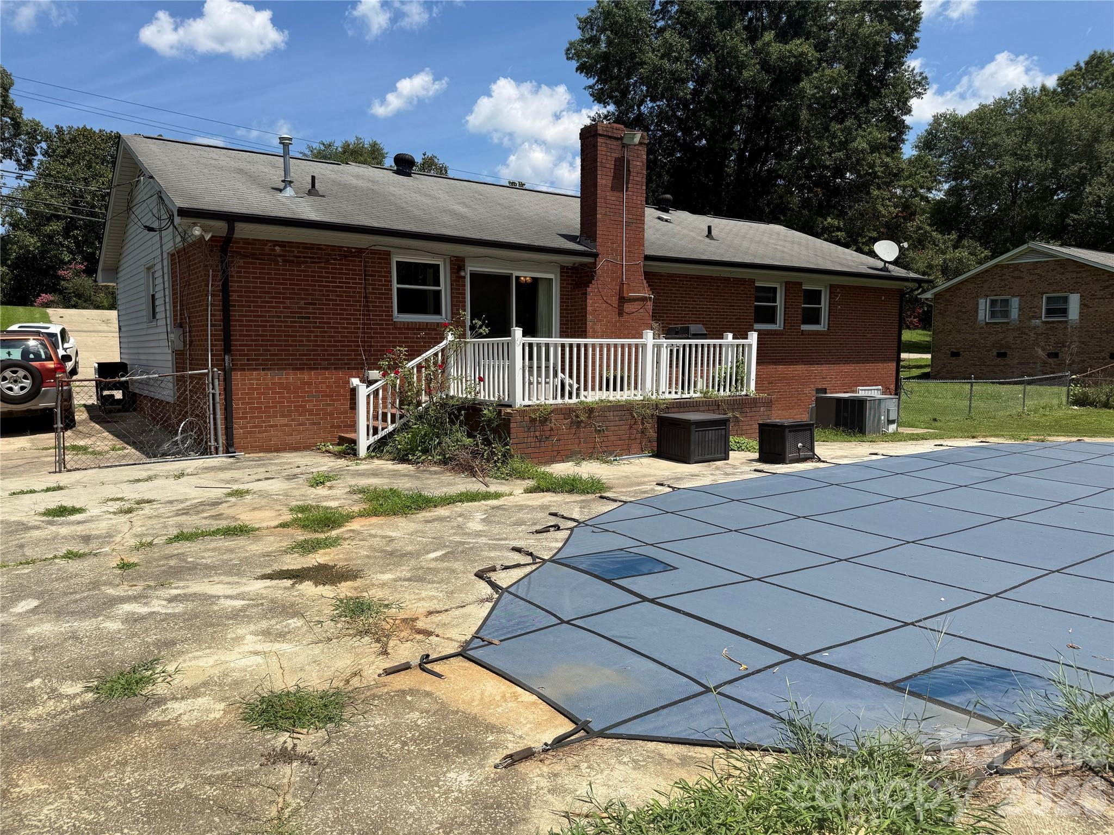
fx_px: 772
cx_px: 557
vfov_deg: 56.8
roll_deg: +0.9
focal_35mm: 24
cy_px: 418
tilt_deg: -3.8
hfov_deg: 71.6
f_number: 1.78
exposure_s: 1/5714
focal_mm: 6.76
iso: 80
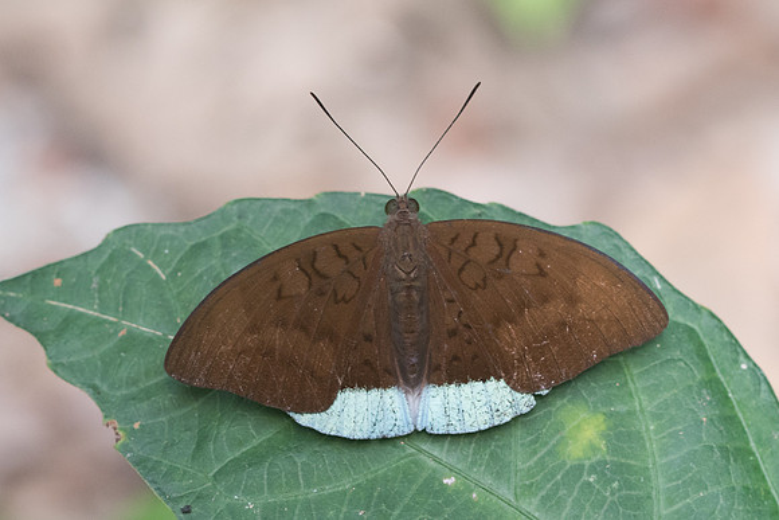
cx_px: 429
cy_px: 388
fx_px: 8773
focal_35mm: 405
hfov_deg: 5.1
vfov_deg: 3.4
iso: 800
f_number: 5.6
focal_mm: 150
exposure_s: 1/320
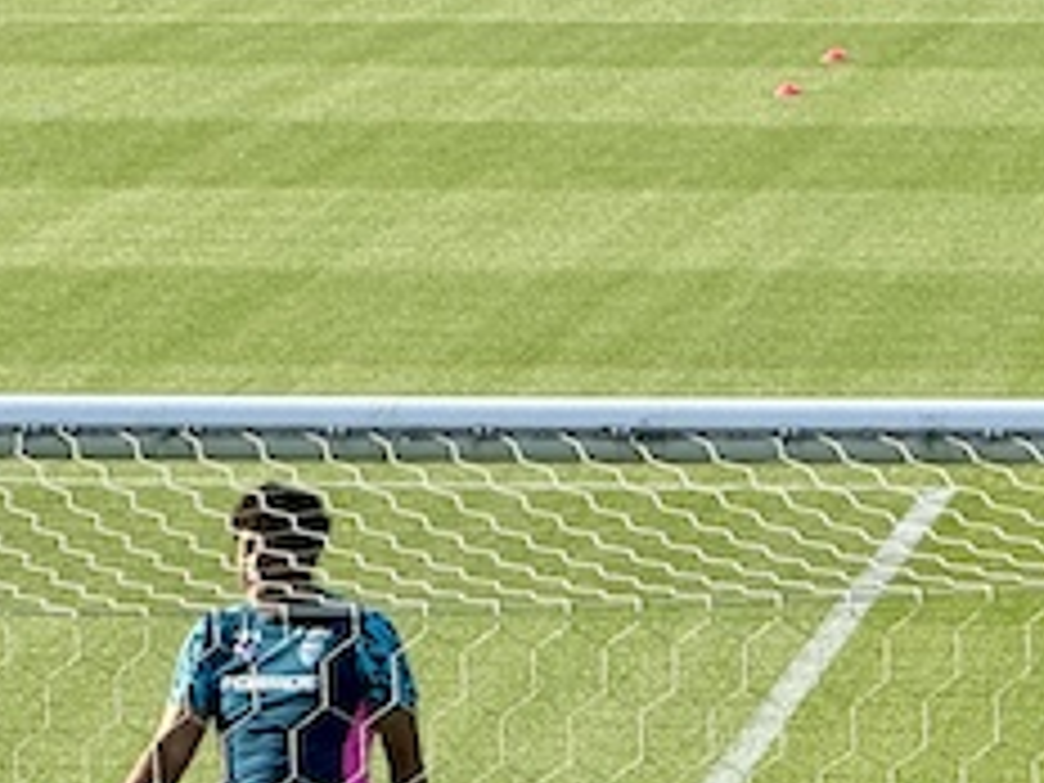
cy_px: 1120
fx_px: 12456
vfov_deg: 3.6
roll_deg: -0.2
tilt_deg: -7.2
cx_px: 32
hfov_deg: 4.8
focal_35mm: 413
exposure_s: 1/707
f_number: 2.8
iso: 50
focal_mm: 15.66
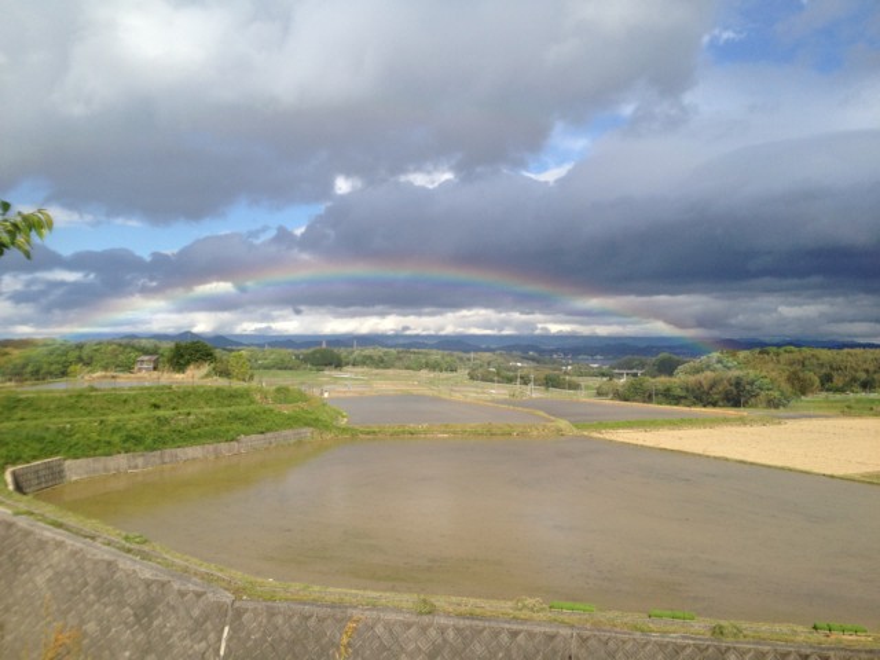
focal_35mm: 35
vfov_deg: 40.7
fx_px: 890
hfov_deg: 52.6
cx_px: 440
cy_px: 330
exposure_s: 1/1972
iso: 64
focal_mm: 4.28
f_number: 2.4
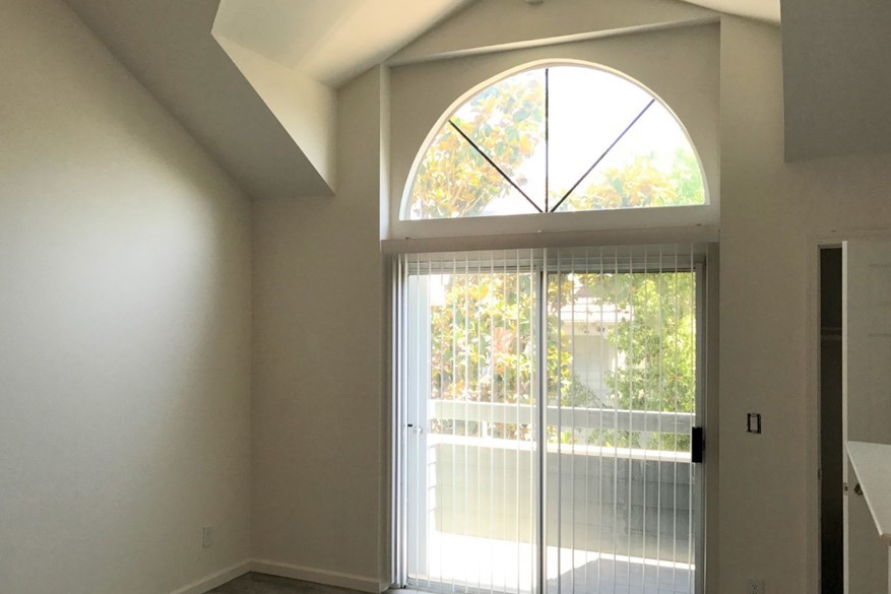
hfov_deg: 55.6
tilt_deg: +0.1
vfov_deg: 38.9
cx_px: 382
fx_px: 842
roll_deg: +0.6
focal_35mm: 34
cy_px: 318
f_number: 1.8
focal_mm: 3.99
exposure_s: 1/120
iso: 40
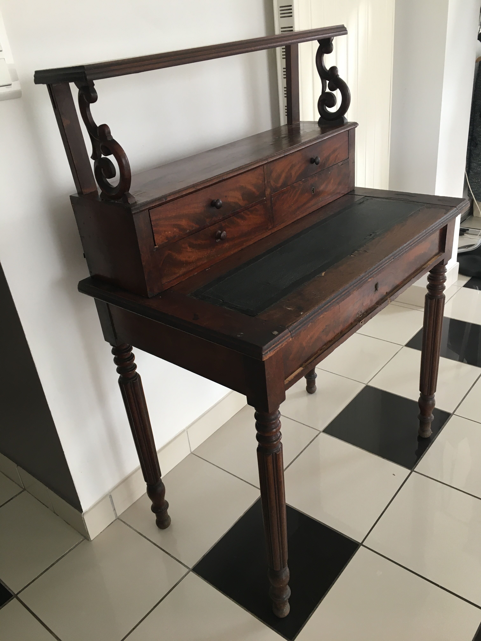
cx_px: 240
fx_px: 537
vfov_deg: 61.7
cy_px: 320
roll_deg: +5.7
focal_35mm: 29
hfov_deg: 48.2
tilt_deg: -27.4
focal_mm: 4.15
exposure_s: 1/33
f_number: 2.2
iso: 80
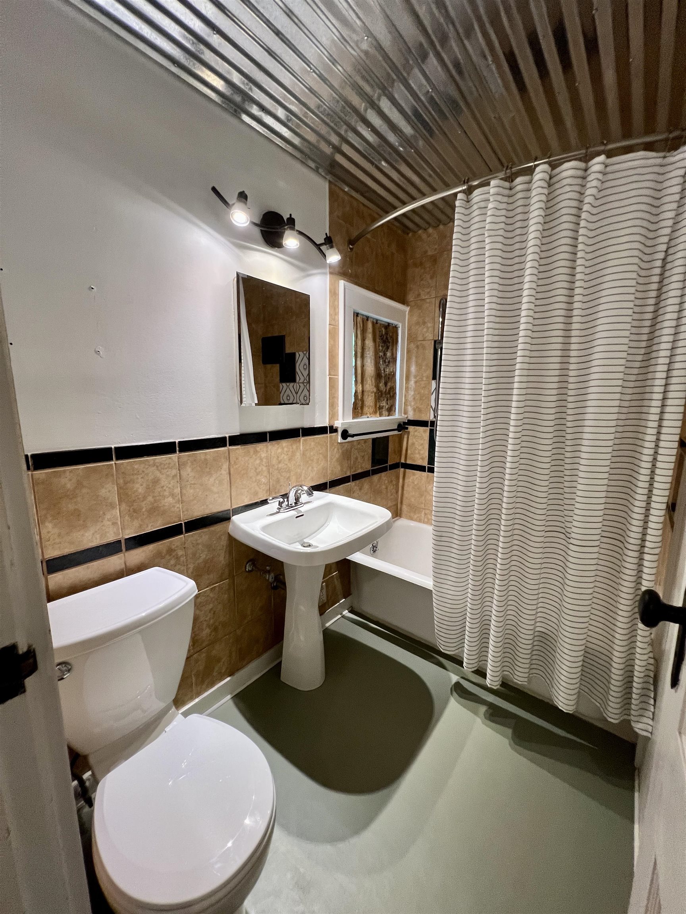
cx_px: 343
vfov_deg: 106.2
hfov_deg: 89.9
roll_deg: -0.8
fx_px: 344
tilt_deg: -10.3
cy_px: 457
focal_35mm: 13
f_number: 1.8
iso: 160
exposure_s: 1/60
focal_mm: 1.57
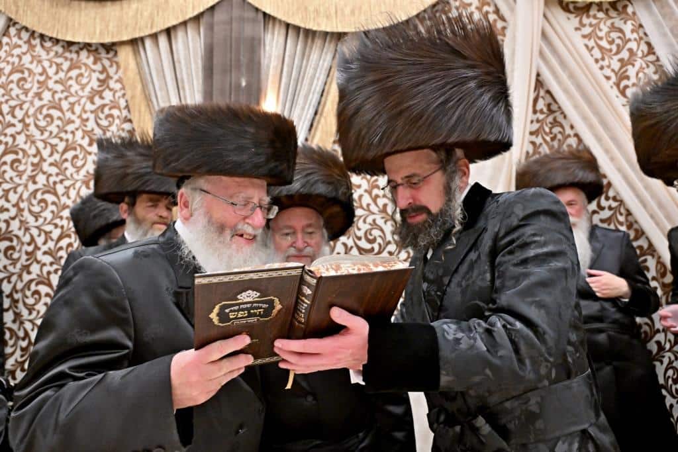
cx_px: 339
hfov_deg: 73.7
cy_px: 226
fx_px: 452
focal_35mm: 24
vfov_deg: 53.1
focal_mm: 24
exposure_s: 1/250
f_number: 4
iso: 2000
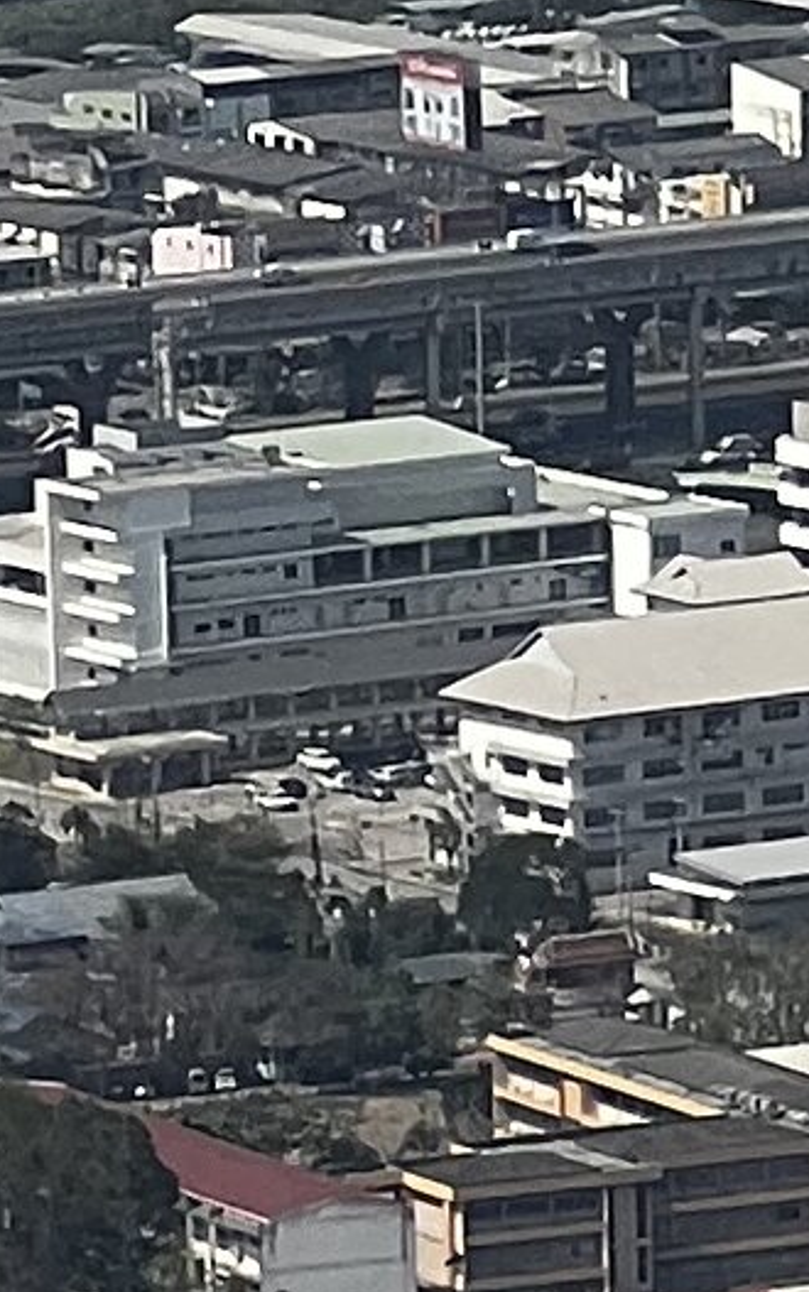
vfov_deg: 3.4
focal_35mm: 619
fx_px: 21806
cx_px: 1152
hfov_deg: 2.1
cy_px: 2405
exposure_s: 1/889
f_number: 2.8
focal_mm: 9
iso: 32
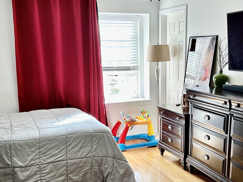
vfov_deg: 31.8
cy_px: 130
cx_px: 138
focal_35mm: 45
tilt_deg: -13.8
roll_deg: +1.3
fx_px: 316
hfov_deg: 42.0
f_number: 1.5
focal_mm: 5.7
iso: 100
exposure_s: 1/120
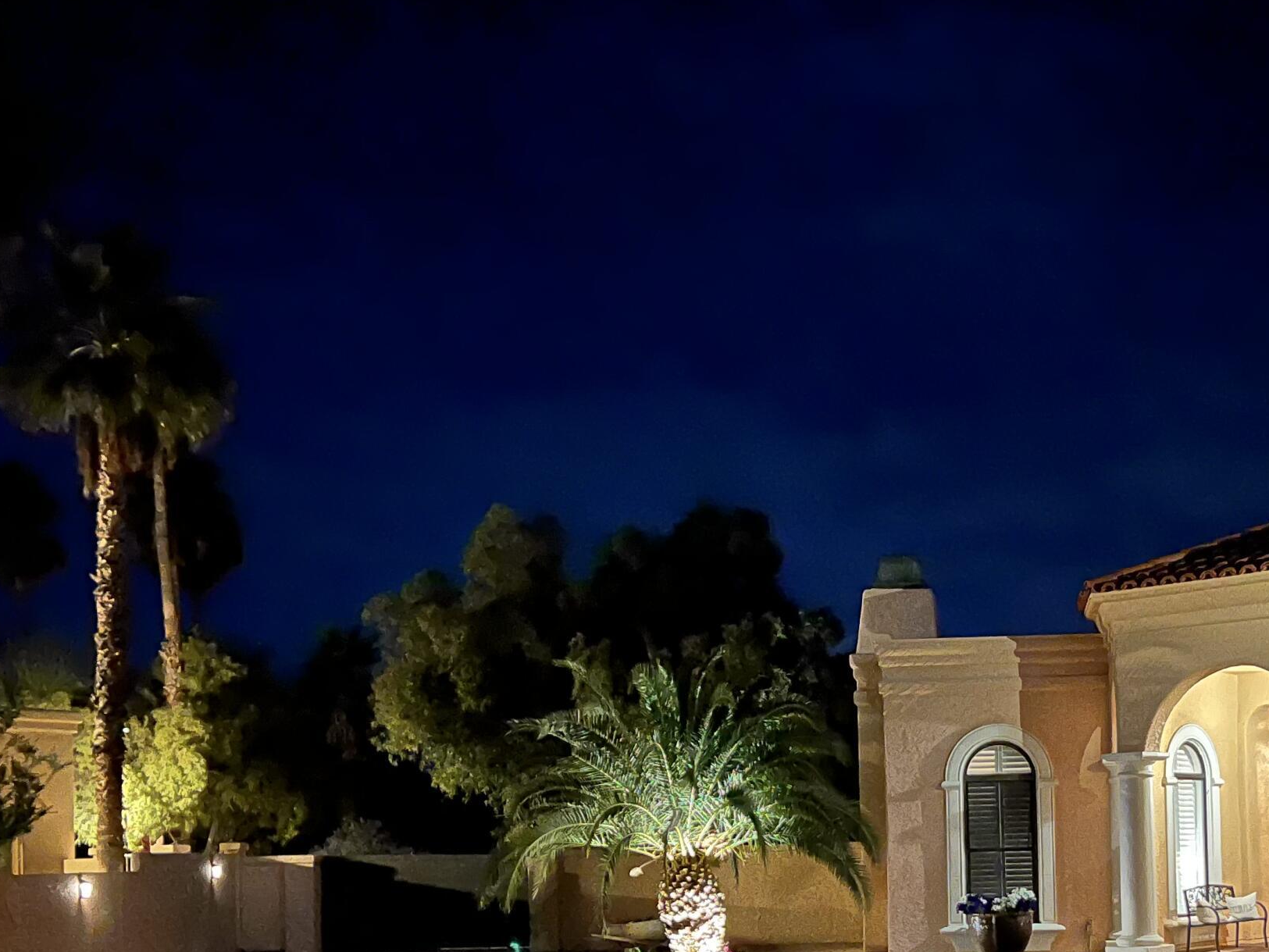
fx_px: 1760
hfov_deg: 38.5
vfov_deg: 29.3
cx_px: 975
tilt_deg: +1.0
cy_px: 809
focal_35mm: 48
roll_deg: +1.0
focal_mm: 5.7
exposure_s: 1/5
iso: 1000
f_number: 1.5
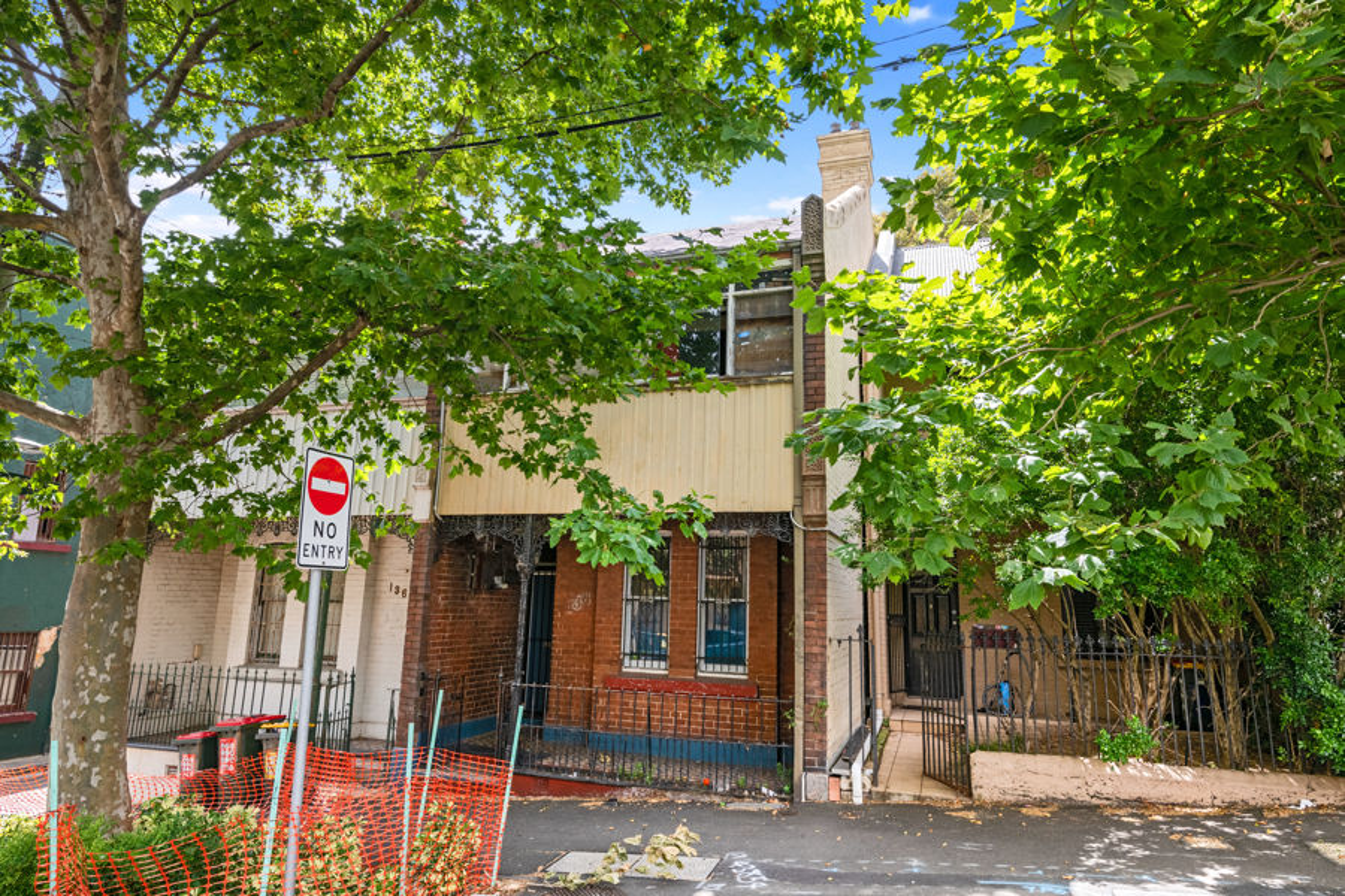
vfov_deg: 59.5
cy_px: 448
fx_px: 785
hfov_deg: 81.2
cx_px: 672
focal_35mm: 21
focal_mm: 21
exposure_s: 1/250
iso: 400
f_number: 7.1
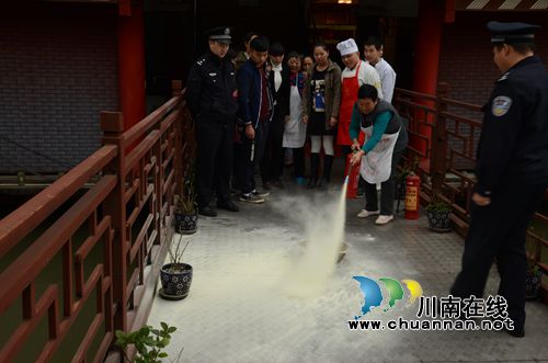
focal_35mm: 39
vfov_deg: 34.1
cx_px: 274
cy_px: 182
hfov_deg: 49.6
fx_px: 592
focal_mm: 26
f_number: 18
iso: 400
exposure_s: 1/25
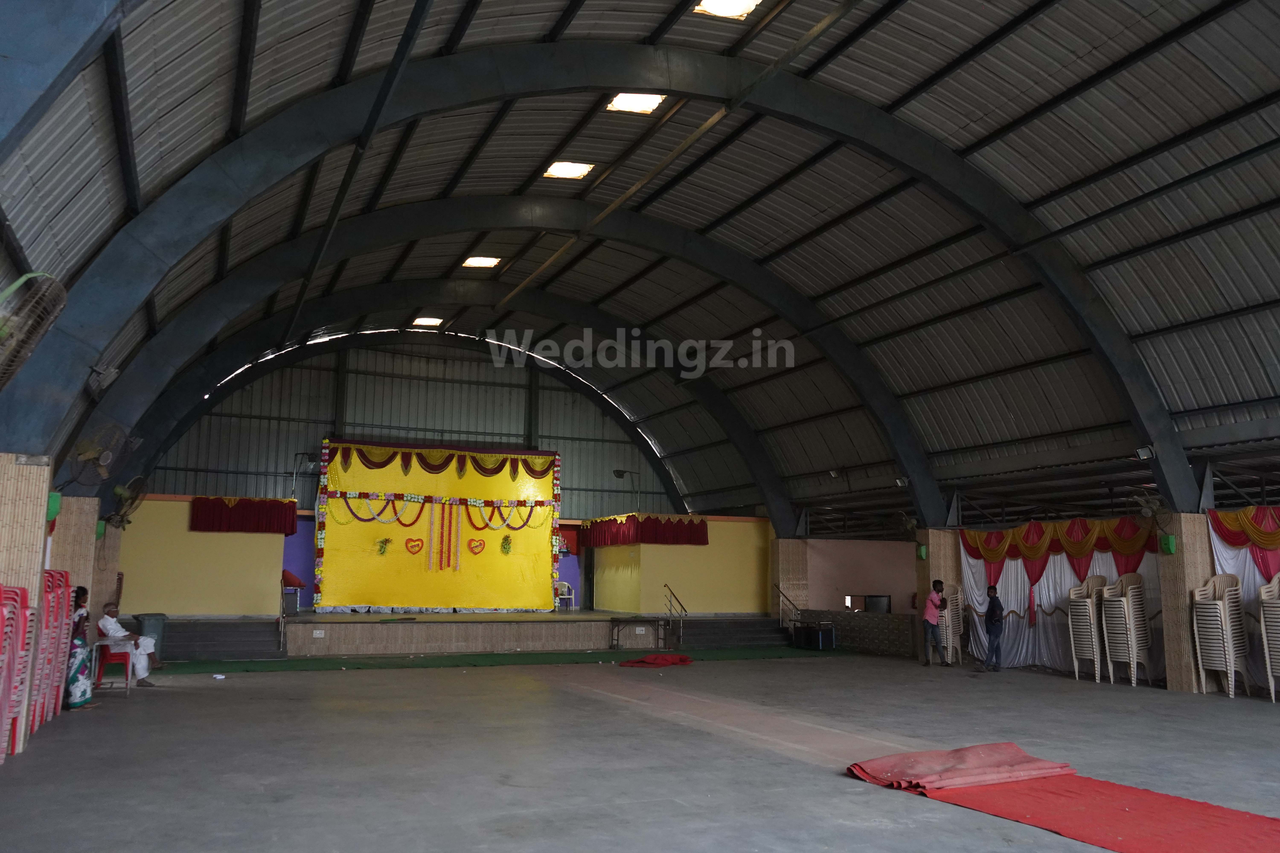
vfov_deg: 46.4
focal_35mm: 28
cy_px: 426
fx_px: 995
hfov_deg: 65.5
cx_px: 640
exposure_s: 1/200
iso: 5000
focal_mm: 28
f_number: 4.5
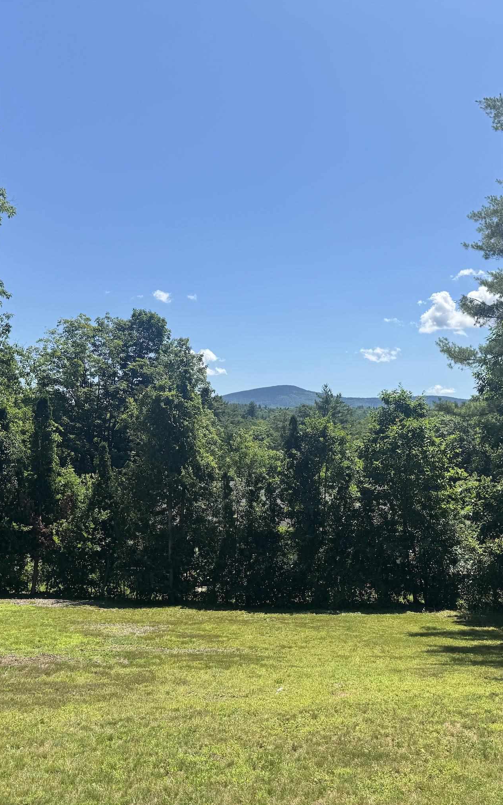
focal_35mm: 34
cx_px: 276
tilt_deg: +2.5
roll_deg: -1.6
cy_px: 402
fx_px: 746
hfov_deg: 37.2
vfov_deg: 56.7
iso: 80
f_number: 1.78
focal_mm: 6.76
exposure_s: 1/4310
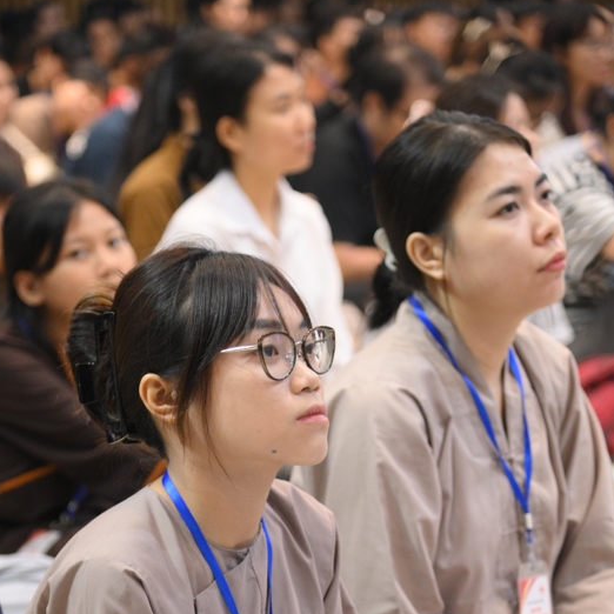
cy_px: 560
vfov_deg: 10.9
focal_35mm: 159
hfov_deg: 11.0
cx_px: 251
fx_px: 3191
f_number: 4
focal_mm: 100
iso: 4000
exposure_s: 1/100
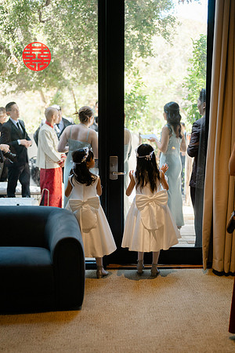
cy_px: 176
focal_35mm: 50
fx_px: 490
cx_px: 118
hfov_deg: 27.0
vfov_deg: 39.6
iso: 400
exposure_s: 1/320
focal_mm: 50
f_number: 1.8
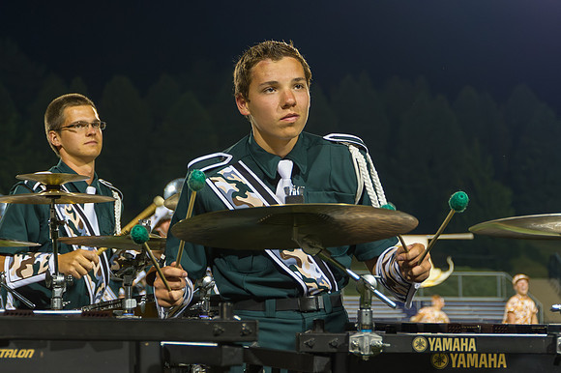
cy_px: 128
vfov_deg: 12.1
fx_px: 1757
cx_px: 283
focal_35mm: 113
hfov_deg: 18.1
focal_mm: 82
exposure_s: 1/160
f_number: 5.3
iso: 3600
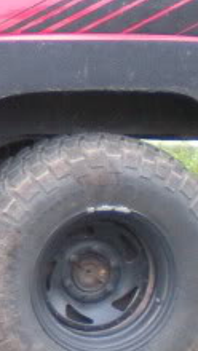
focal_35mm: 193
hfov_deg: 6.0
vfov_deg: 11.1
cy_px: 83
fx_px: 1799
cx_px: -311
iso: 163
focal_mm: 6.3
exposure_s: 1/126
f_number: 3.1
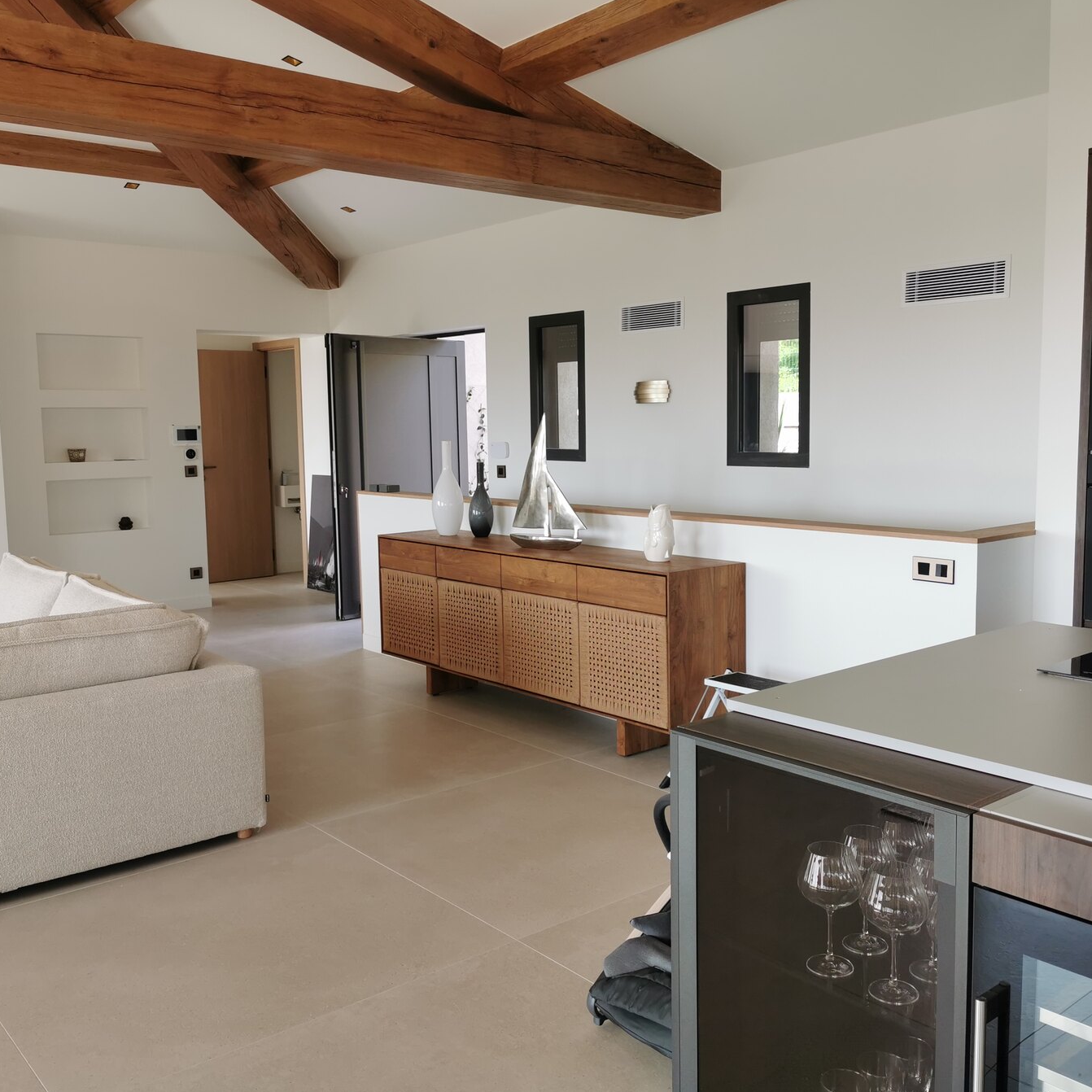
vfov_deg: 51.1
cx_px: 560
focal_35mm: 32
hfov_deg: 51.1
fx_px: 1142
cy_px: 546
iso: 50
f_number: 1.6
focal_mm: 5.56
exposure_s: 1/198
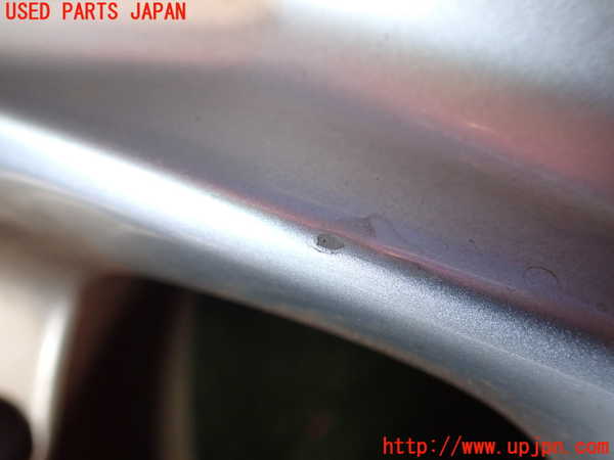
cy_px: 230
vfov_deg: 46.8
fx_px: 532
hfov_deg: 60.0
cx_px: 307
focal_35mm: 30
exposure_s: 1/125
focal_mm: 5.4
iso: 400
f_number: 2.3
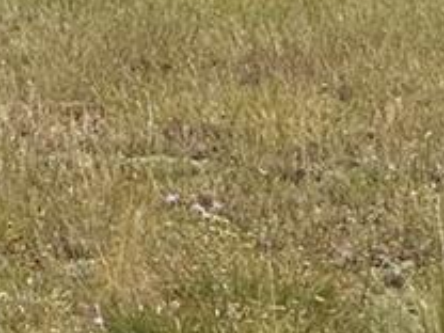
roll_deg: -1.8
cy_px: -625
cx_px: 657
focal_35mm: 532
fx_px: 6824
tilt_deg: -2.1
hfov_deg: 3.7
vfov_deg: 2.8
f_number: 2.8
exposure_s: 1/681
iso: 32
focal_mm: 9
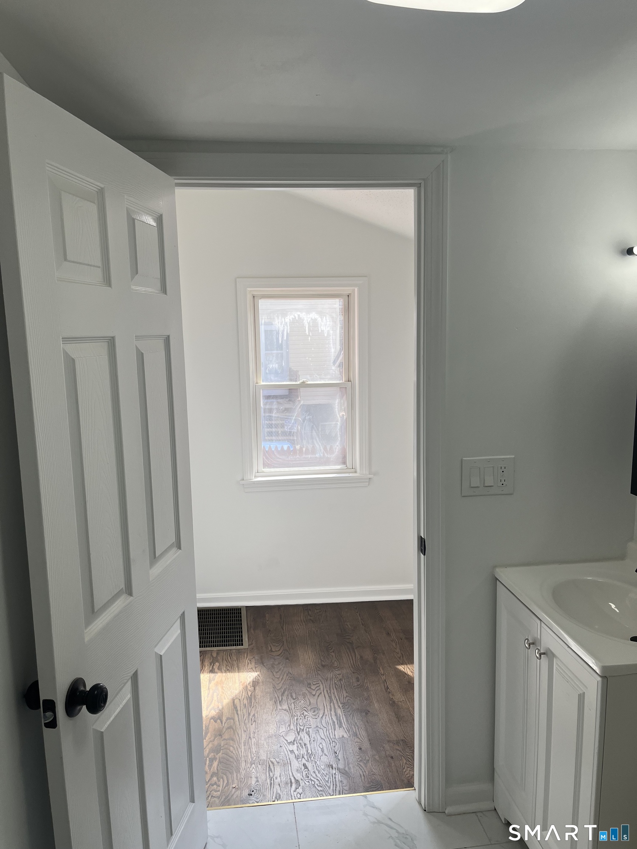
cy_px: 424
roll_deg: +1.2
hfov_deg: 53.1
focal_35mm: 26
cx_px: 318
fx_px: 638
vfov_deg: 67.3
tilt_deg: -7.5
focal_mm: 5.1
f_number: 1.6
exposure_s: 1/340
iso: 50
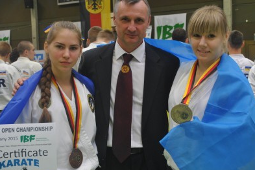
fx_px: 390
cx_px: 132
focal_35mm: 55
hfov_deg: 36.2
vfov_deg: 24.7
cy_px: 93
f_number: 4.5
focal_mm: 30
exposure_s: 1/30
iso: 280
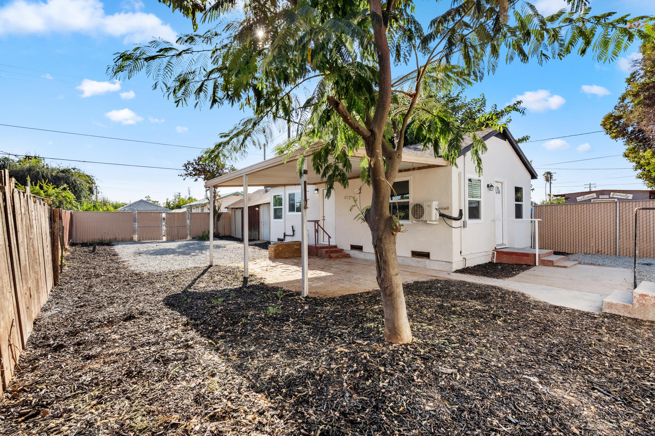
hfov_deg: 96.7
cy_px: 218
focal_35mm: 16
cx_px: 328
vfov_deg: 73.8
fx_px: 291
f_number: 11
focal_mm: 16
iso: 1000
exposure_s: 1/5000
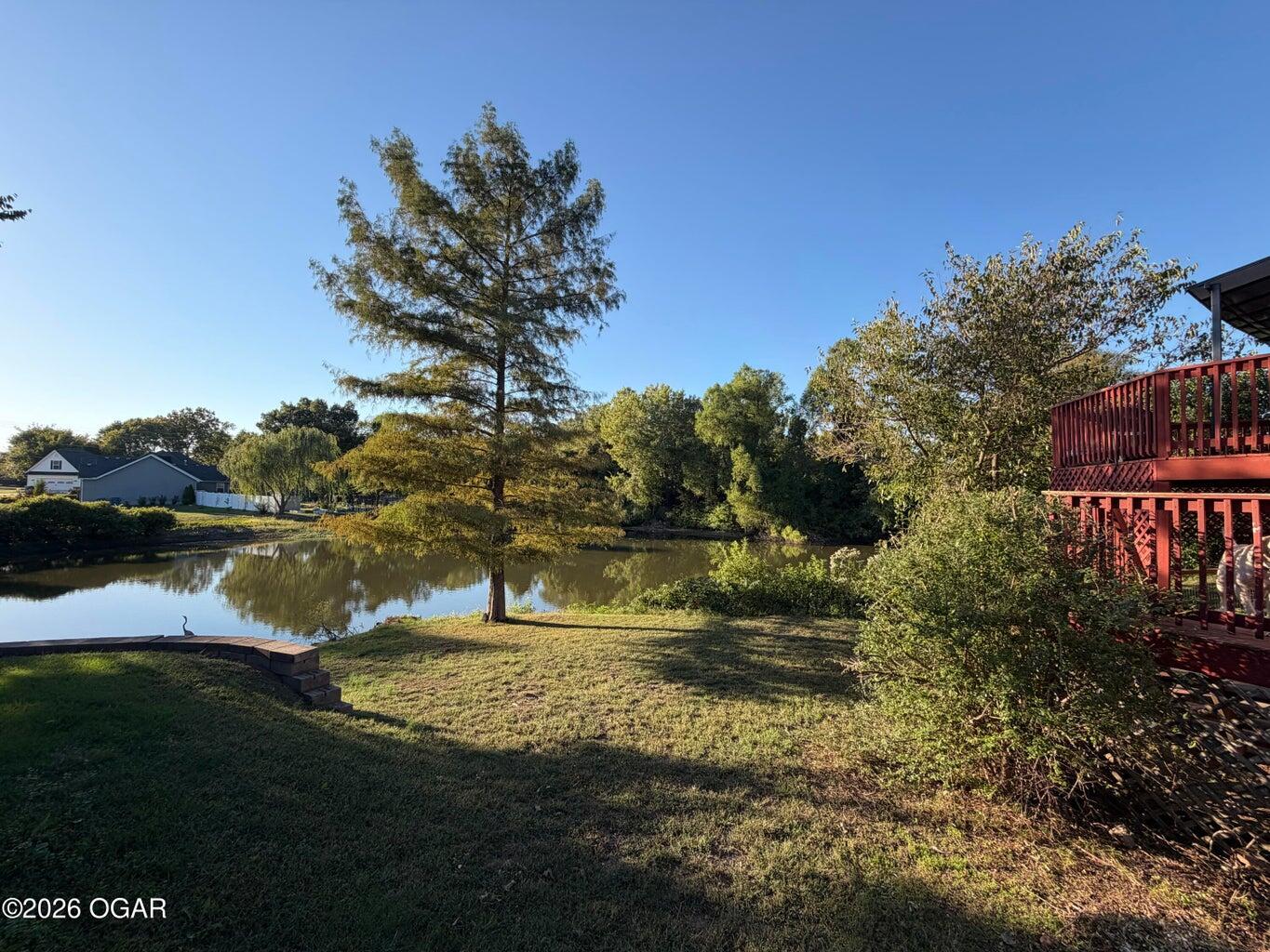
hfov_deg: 102.1
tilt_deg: +0.6
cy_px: 476
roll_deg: -0.2
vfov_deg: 85.7
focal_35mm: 14
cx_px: 635
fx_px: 514
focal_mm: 2.22
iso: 40
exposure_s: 1/651
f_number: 2.2
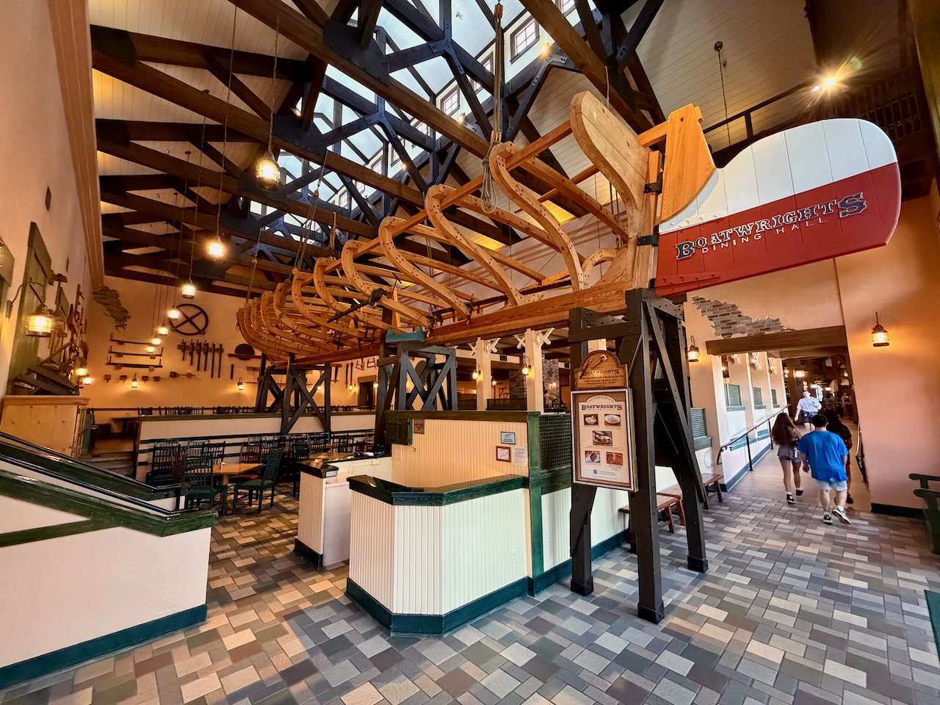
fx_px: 380
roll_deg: +1.0
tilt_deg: +7.5
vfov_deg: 85.7
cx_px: 470
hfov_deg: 102.1
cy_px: 352
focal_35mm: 14
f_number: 2.2
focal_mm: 2.22
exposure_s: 1/60
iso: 800
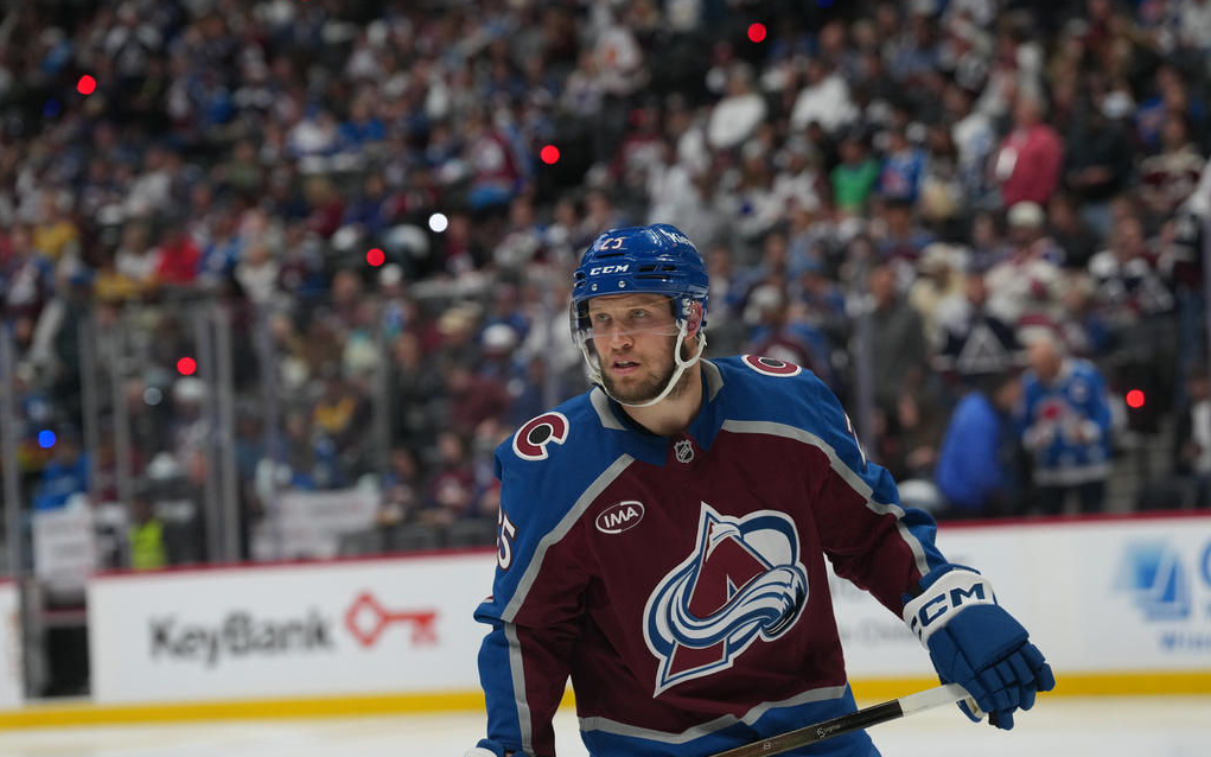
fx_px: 4620
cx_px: 605
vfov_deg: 9.4
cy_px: 401
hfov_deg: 14.9
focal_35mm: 140
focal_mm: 137
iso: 2500
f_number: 4
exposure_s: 1/1600
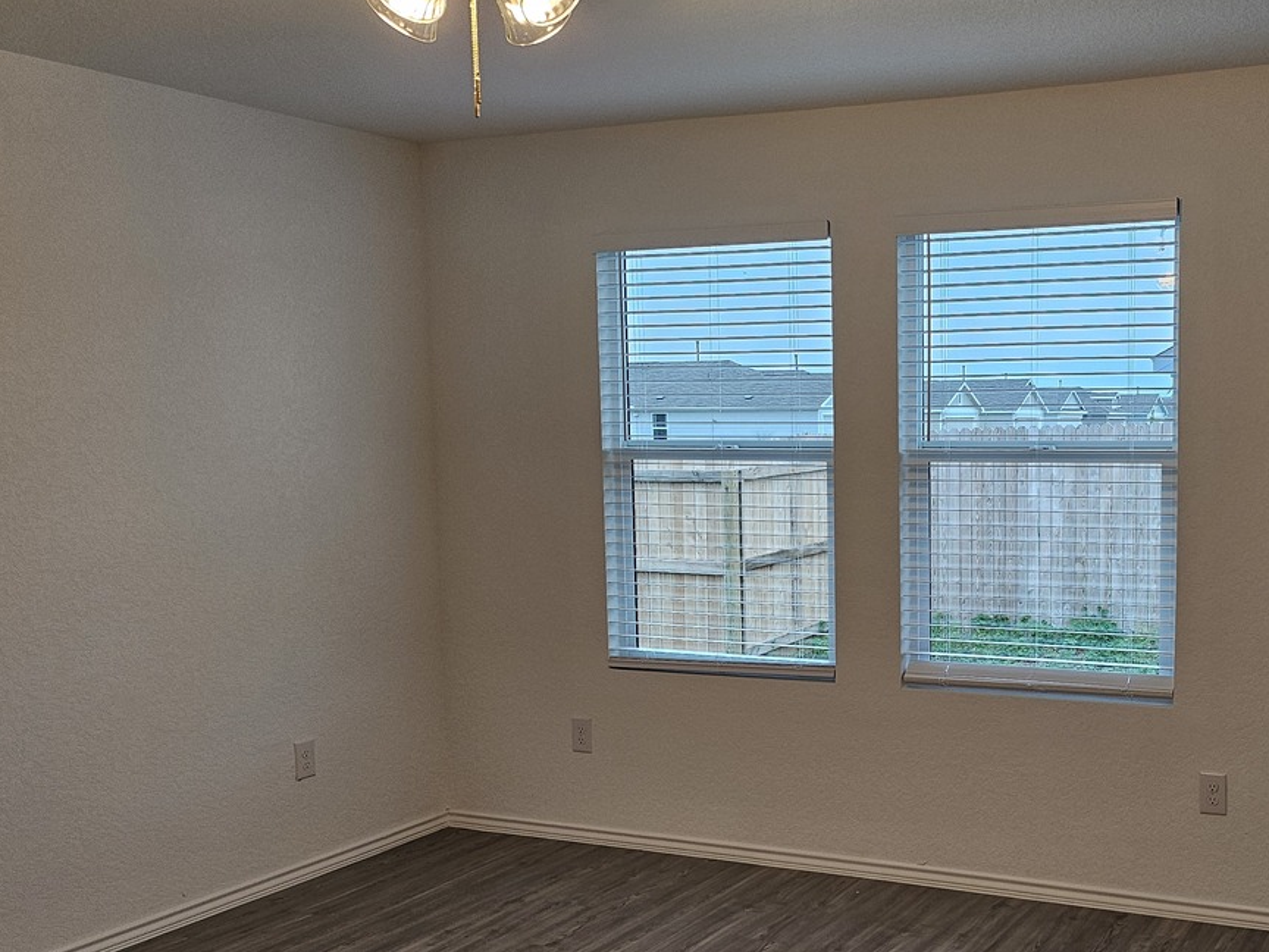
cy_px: 533
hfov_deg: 45.2
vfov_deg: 35.9
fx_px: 1466
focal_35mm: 40
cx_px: 953
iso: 80
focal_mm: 5
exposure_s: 1/120
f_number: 1.8
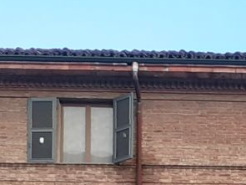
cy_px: 434
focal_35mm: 183
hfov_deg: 10.4
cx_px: 393
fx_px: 1300
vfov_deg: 7.6
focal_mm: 3.6
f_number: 1.9
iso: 50
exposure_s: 1/100
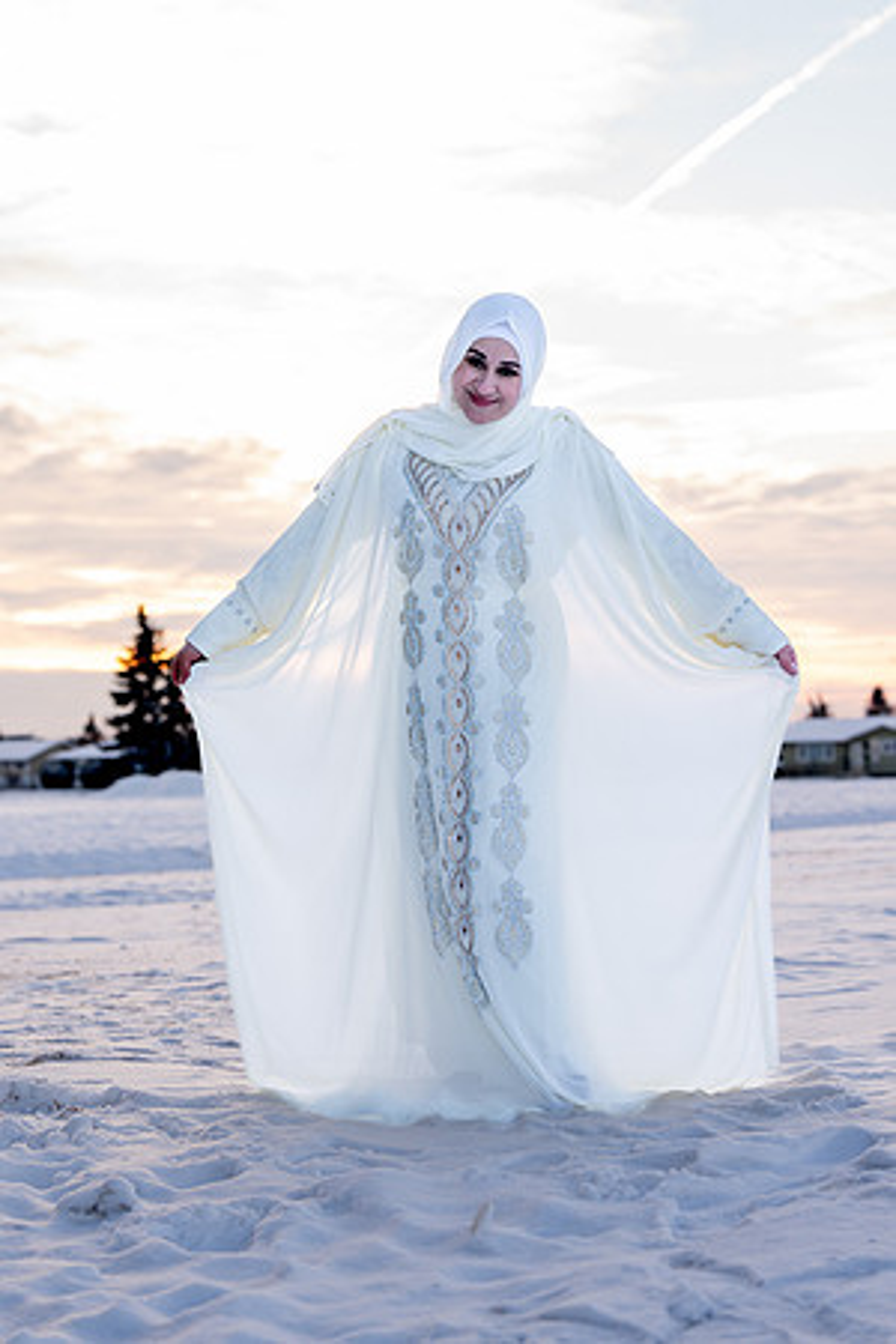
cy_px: 672
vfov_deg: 28.8
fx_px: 2613
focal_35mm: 70
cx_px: 448
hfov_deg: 19.5
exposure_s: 1/125
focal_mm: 70
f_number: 4.5
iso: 100
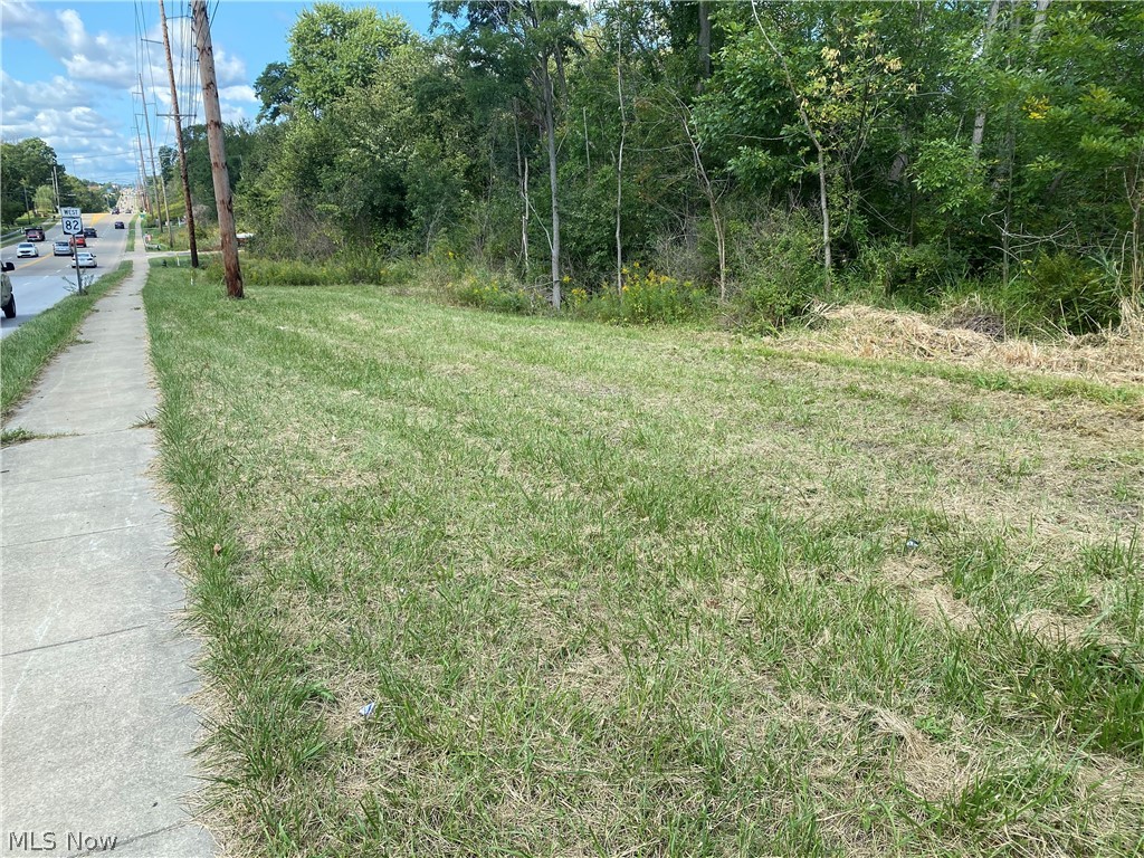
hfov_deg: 67.3
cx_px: 572
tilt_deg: -14.4
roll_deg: -0.4
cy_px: 429
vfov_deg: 53.1
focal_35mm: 26
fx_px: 859
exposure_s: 1/998
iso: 32
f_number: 1.8
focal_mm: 4.25
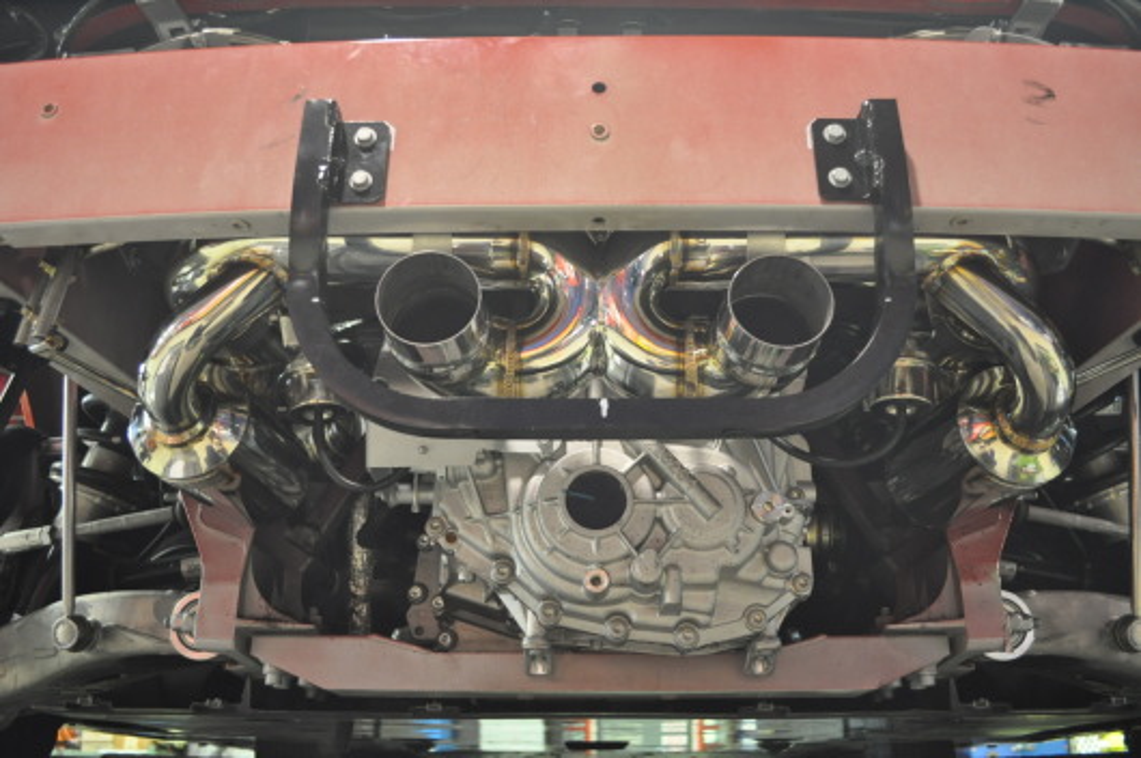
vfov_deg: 39.9
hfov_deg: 57.3
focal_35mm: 33
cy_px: 379
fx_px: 1045
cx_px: 570
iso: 1600
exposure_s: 1/15
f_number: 3.8
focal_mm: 22
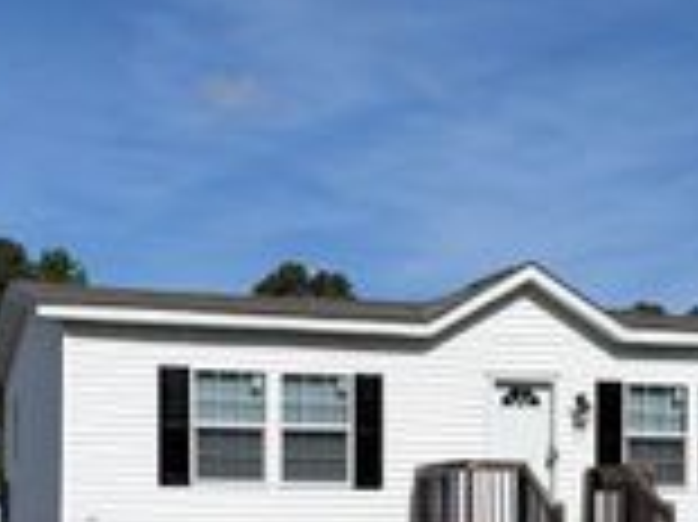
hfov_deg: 23.3
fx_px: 1692
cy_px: 511
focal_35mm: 84
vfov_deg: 17.2
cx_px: 414
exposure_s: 1/7813
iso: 50
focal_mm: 5.96
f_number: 1.6
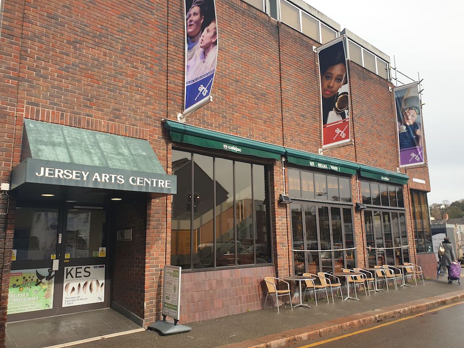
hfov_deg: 65.3
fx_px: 362
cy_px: 179
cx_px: 230
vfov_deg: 51.3
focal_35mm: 27
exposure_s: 1/883
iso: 50
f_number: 2.4
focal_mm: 4.3
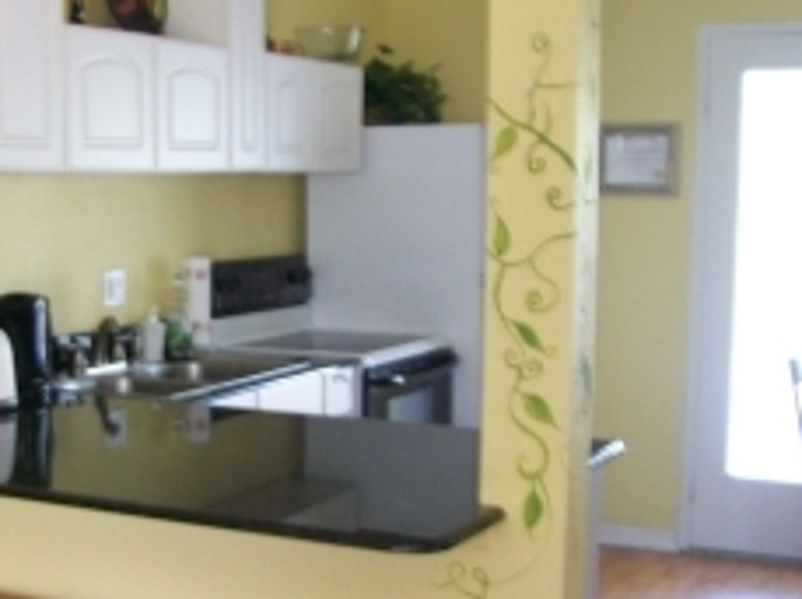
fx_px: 1457
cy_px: 382
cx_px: 154
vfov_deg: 23.2
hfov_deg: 30.0
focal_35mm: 63
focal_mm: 6
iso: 160
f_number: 2.7
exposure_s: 1/19.1
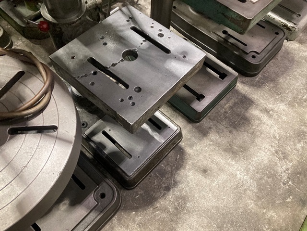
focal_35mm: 28
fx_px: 248
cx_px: 154
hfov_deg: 63.4
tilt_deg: -59.7
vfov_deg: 49.7
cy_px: 116
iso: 320
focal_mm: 3.99
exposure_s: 1/40
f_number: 1.8
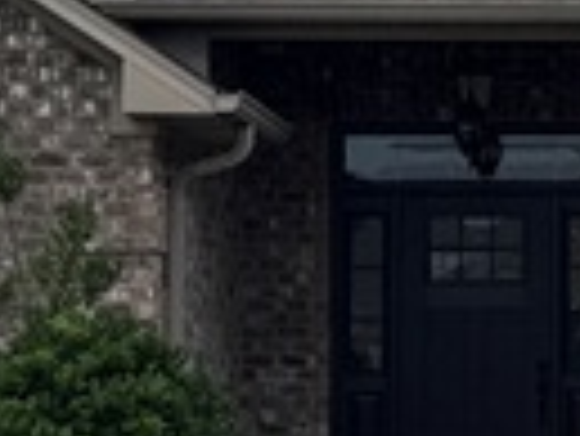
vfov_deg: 7.8
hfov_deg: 10.1
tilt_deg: +3.5
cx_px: 859
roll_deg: -1.9
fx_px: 3186
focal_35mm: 190
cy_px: 112
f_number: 1.78
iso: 80
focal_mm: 6.76
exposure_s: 1/5319
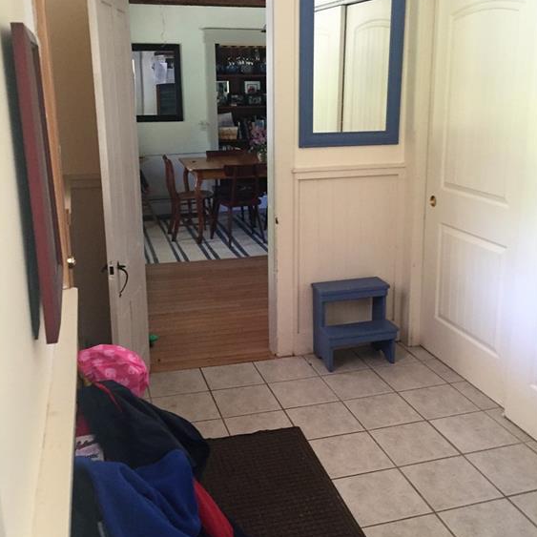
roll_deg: +0.4
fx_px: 614
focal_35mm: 35
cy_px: 229
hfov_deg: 47.2
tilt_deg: -14.6
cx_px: 268
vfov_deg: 47.1
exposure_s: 1/30
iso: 160
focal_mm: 4.15
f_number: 2.2
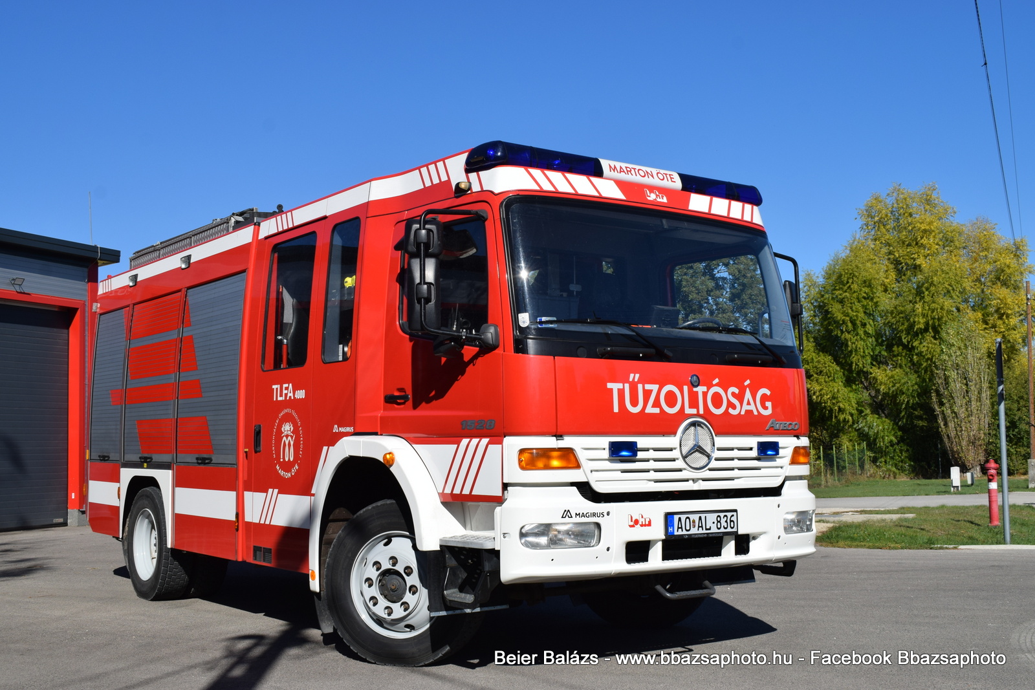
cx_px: 518
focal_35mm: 40
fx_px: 1164
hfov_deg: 47.9
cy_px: 345
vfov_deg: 33.0
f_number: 11
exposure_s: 1/500
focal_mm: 27
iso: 200
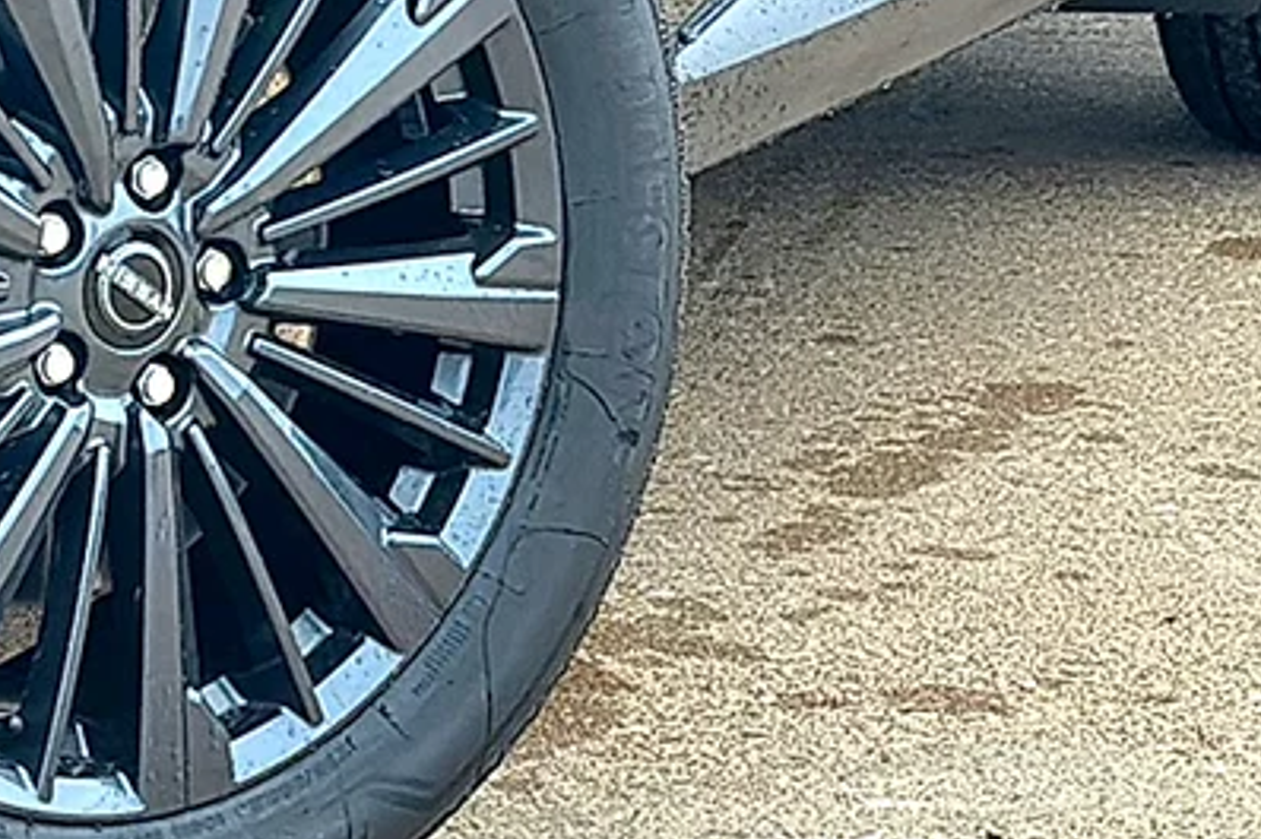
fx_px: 5252
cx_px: 637
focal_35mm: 150
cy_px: 347
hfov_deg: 13.7
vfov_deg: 9.1
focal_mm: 6.86
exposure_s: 1/311
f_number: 1.78
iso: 80
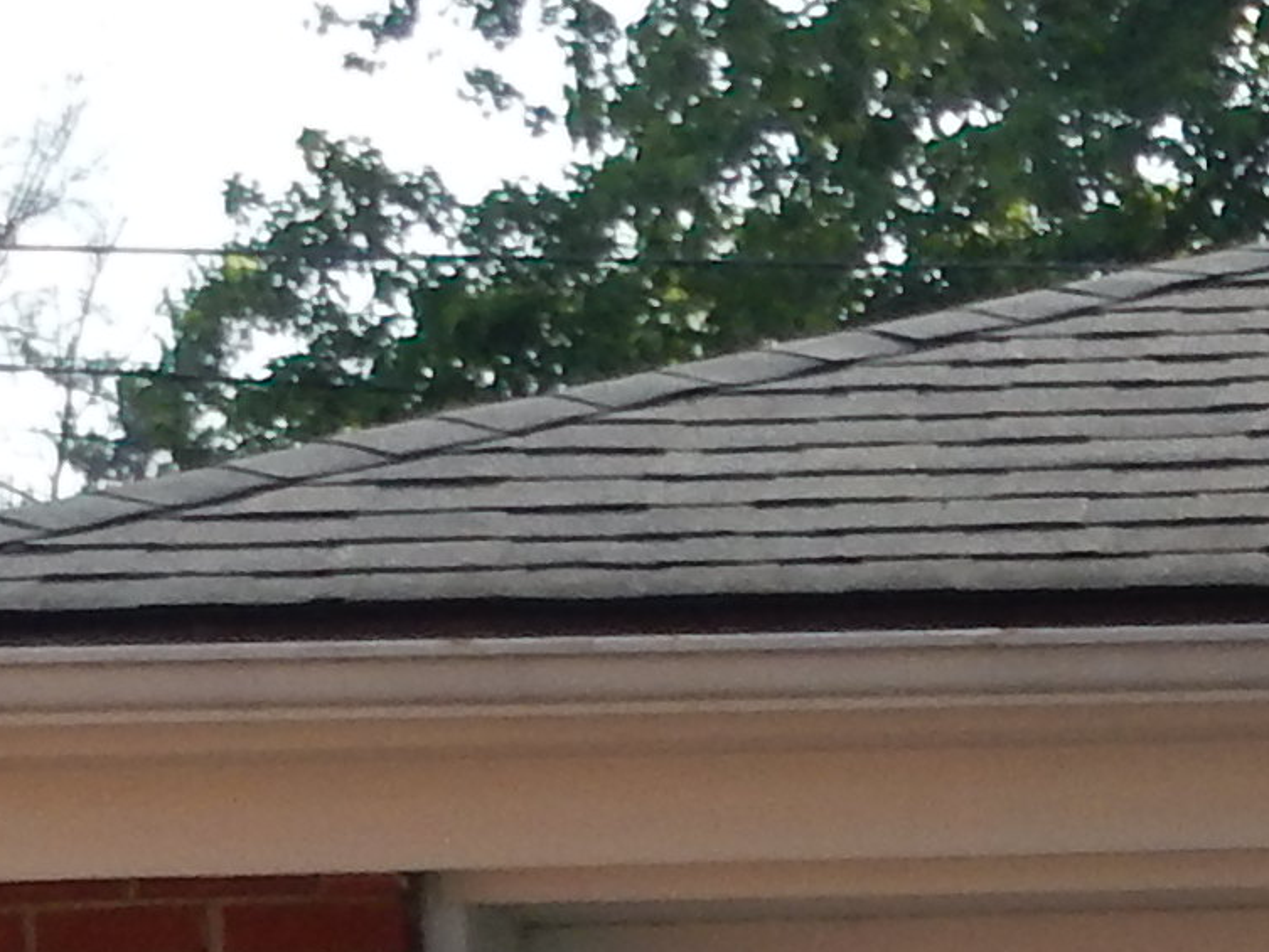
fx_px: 9643
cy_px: 2318
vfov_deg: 5.5
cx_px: 3242
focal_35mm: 263
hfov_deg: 7.0
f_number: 4.2
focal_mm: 7.6
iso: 125
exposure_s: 1/640
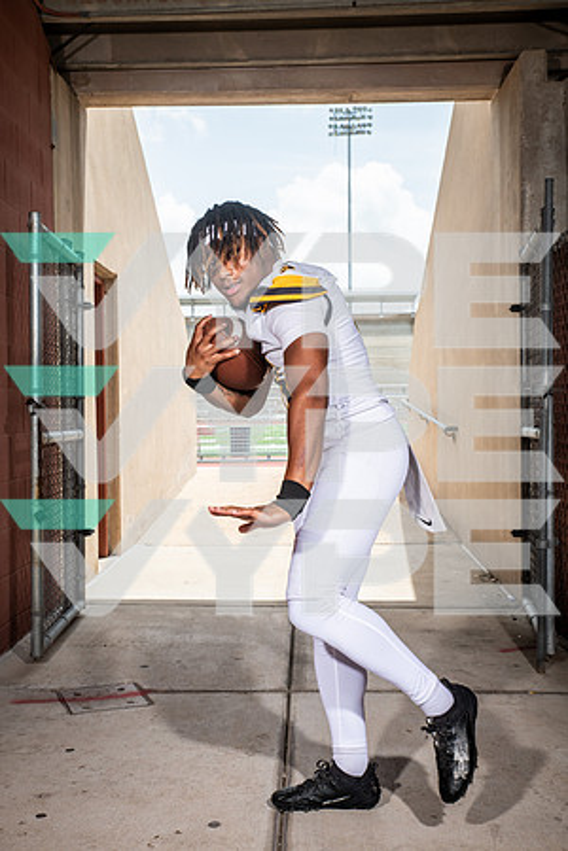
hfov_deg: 31.9
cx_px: 284
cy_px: 426
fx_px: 994
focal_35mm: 42
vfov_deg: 46.4
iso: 160
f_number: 7.1
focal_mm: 42
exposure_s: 1/400
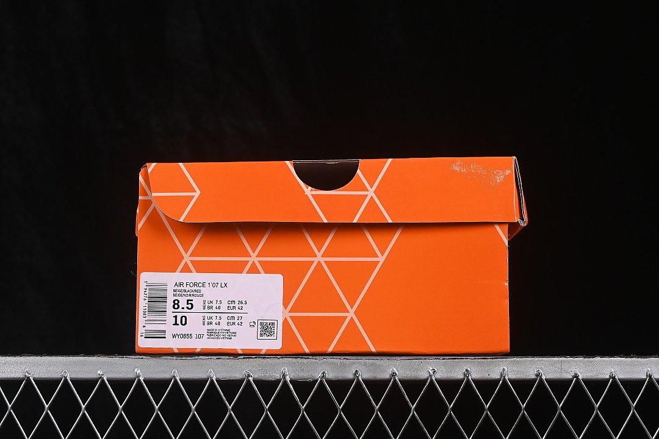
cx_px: 330
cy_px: 220
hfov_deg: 27.0
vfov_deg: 18.2
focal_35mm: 75
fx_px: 1373
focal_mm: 50
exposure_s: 1/80
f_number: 8
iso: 160
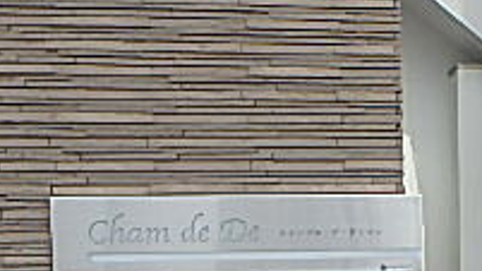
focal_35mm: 73
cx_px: 480
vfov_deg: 15.8
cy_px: 341
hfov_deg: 27.4
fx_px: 933
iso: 125
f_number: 3.5
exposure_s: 1/1000
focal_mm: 3.7
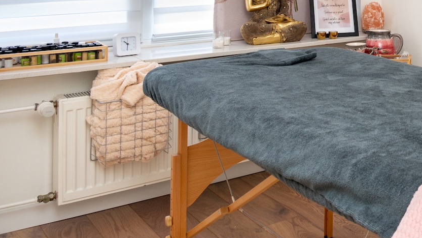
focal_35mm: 58
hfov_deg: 31.4
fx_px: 649
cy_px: -61
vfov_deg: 19.3
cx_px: 478
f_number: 9
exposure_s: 1/13
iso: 400
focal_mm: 24
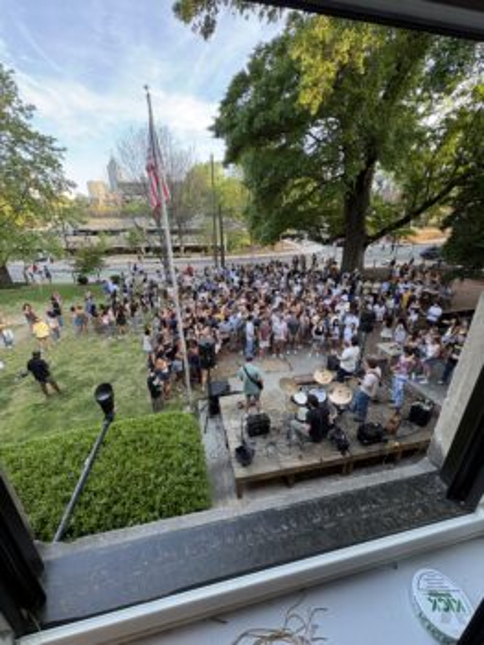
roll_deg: -0.8
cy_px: 322
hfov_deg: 85.7
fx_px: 261
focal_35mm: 14
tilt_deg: -21.6
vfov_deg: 102.0
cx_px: 242
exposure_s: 1/99
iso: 100
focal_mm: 2.22
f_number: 2.2
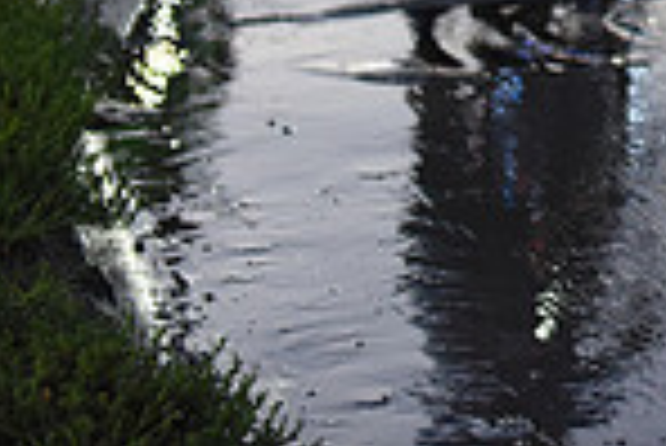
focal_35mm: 196
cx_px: 1282
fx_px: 3629
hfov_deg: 9.8
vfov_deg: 6.8
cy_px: -421
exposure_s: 1/400
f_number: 2.8
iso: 2500
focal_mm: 50
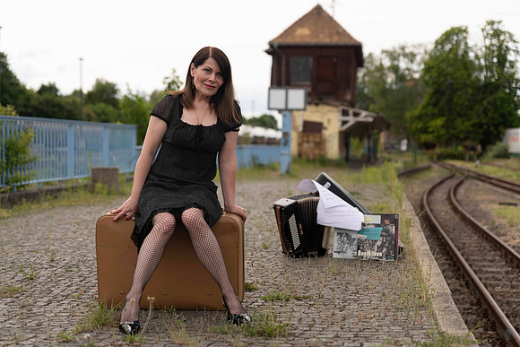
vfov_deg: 21.9
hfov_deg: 32.4
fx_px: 896
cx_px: 260
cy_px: 174
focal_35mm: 62
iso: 64
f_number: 2.8
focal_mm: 62
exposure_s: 1/800
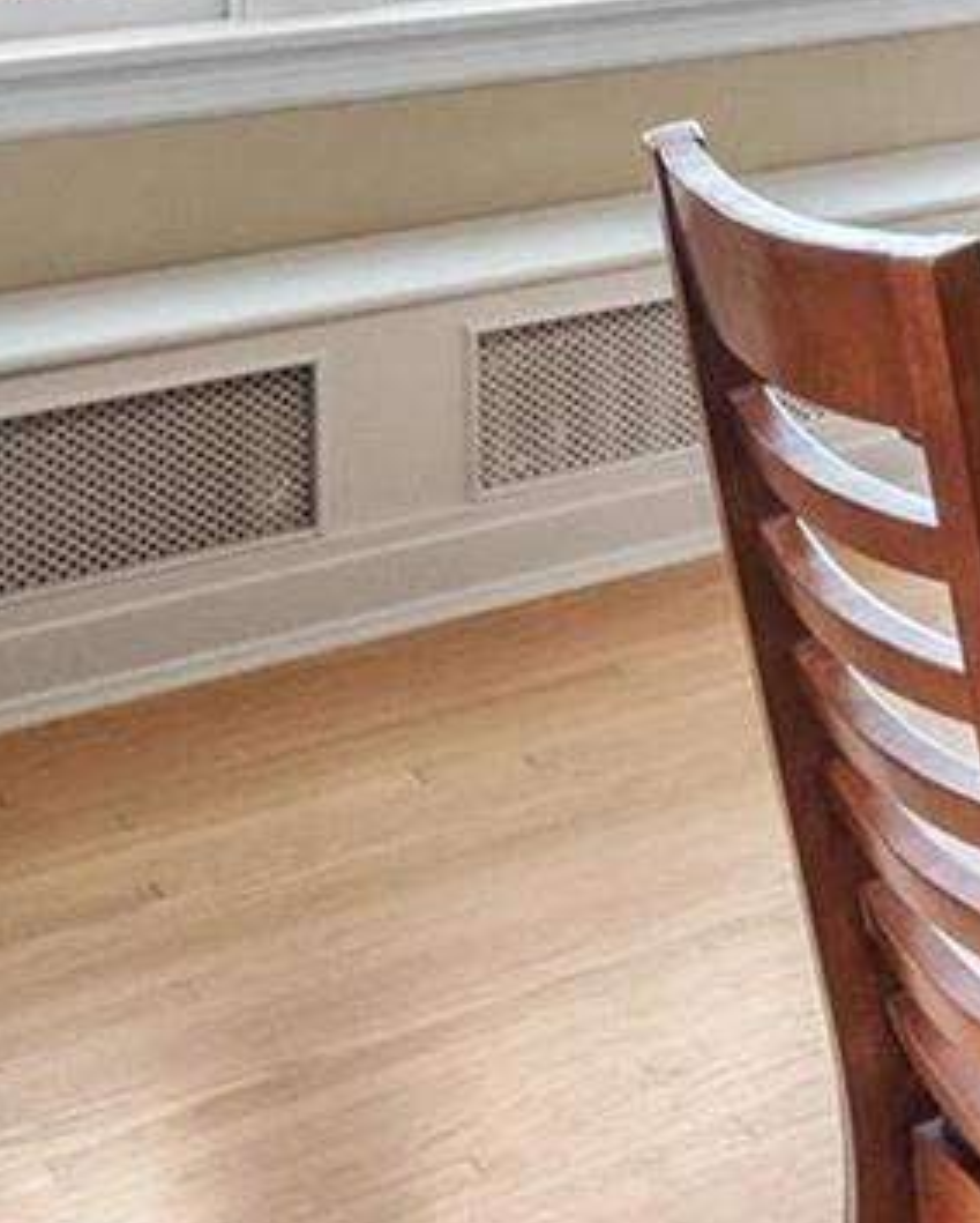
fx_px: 2462
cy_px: -450
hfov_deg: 13.4
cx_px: 2569
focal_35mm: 68
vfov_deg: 23.8
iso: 400
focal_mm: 8
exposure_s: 1/2
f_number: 8
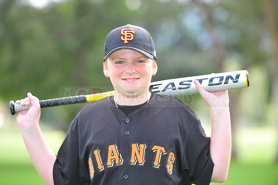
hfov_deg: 10.3
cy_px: 92
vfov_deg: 6.9
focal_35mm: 200
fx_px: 1544
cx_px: 139
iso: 200
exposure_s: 1/200
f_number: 4.5
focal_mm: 200
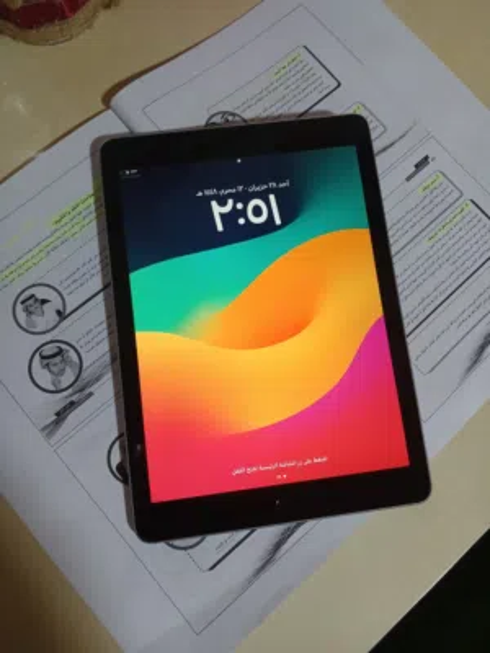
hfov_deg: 51.4
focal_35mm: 27
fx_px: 510
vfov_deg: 65.3
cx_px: 245
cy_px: 326
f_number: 1.8
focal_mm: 4
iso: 200
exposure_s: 1/50
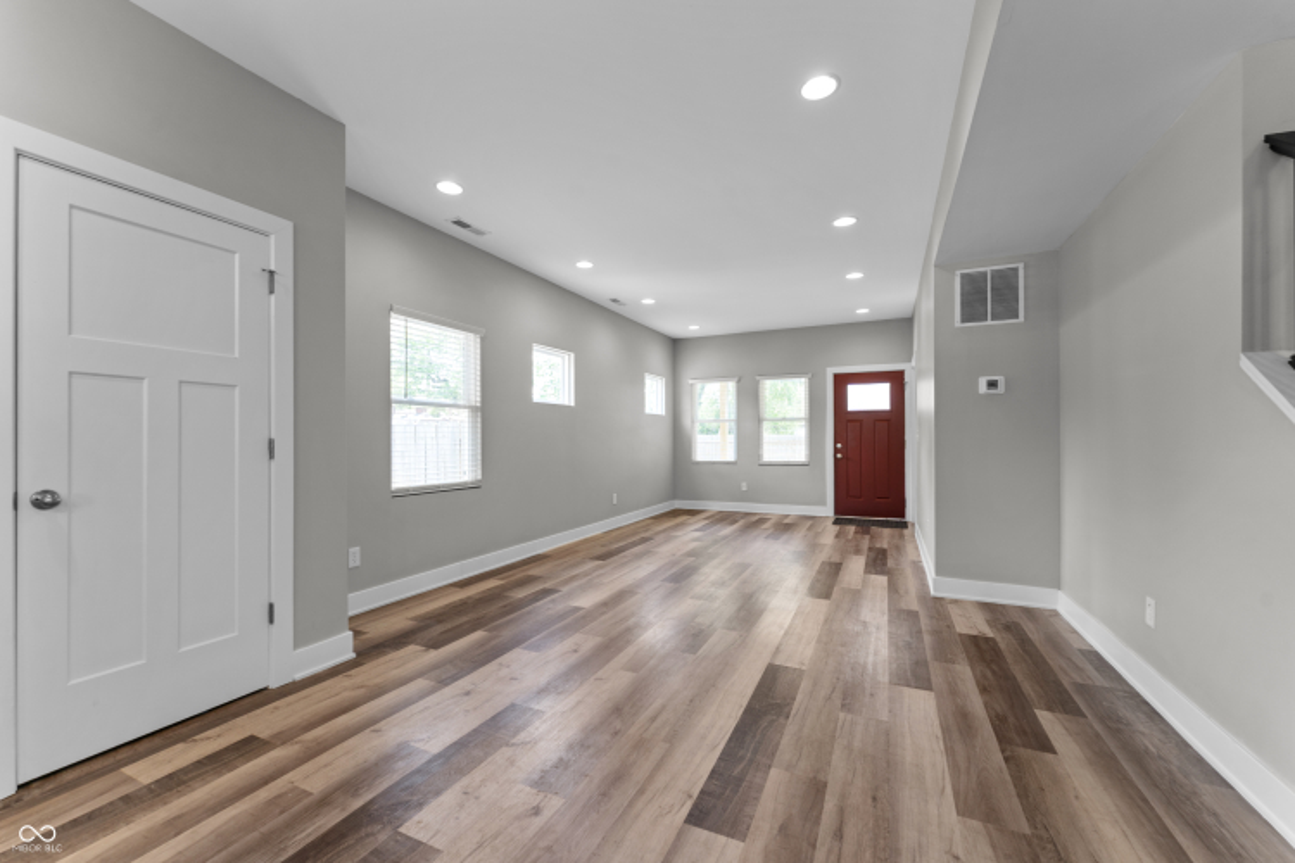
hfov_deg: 104.3
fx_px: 504
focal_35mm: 14
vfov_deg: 81.2
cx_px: 648
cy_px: 432
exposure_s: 1/13
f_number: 7.1
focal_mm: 14
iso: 125
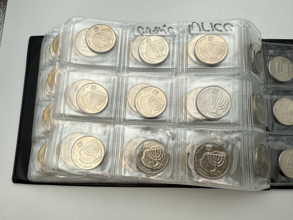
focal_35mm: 24
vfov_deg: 56.8
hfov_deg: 71.6
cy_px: 110
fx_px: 203
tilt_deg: -78.5
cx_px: 146
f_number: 2.2
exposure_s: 1/344
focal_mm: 2.22
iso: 40
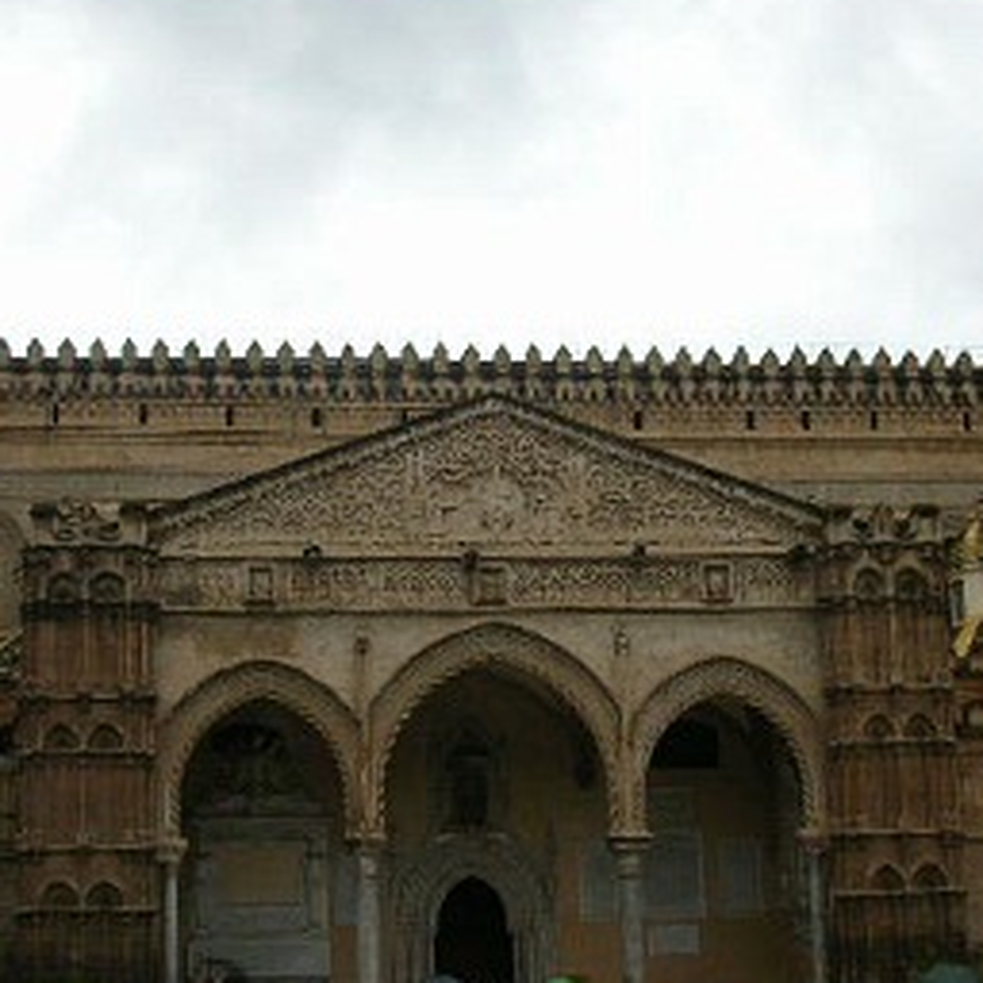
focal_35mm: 58
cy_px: 511
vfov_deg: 29.5
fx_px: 1863
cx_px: 488
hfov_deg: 29.6
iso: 50
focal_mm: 5.8
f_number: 8.5
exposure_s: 1/48.8
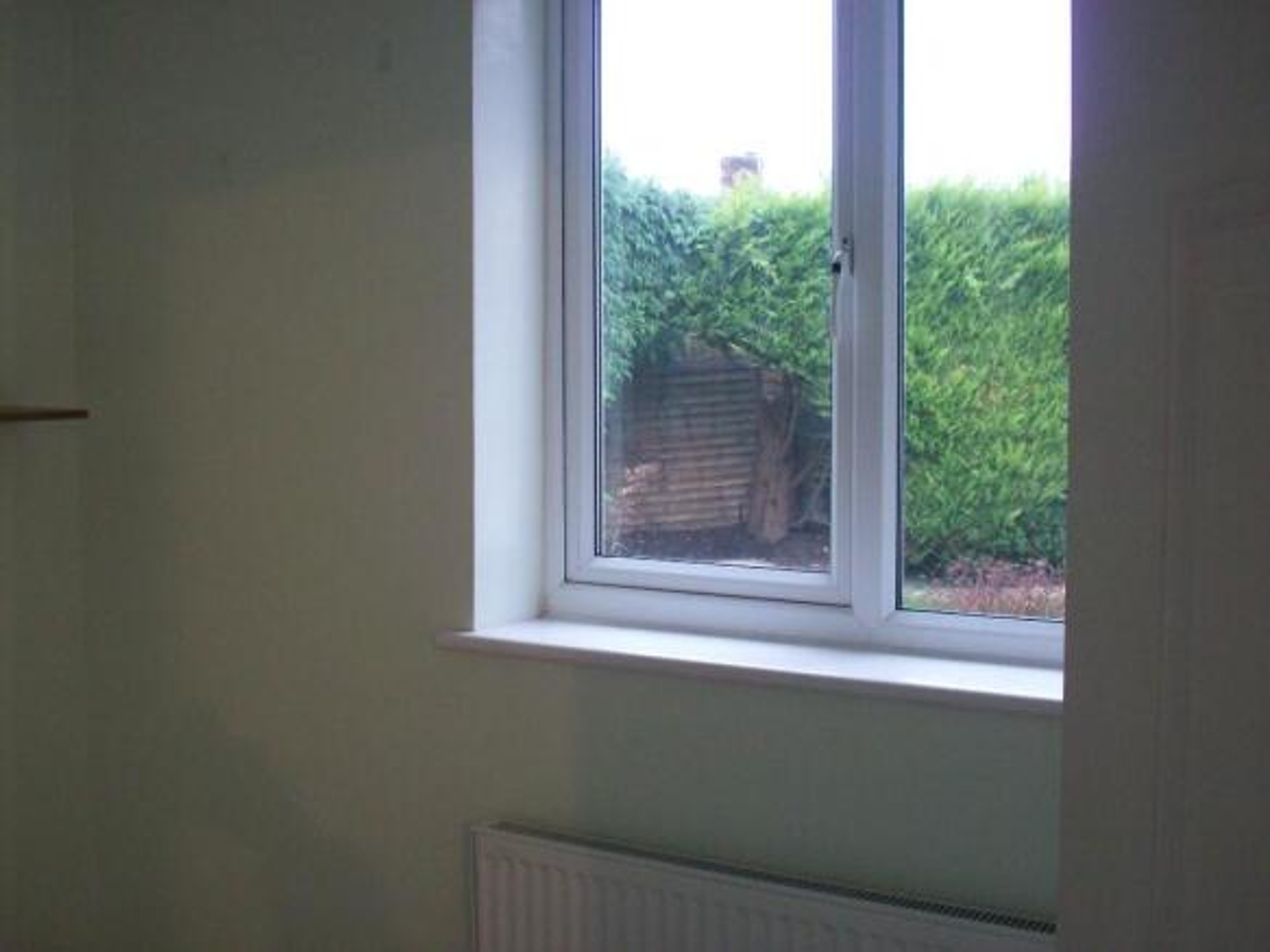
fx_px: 1357
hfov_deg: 50.1
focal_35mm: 37
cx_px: 635
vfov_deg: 38.7
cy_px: 476
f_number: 2.8
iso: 160
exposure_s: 1/16.3
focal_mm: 6.2
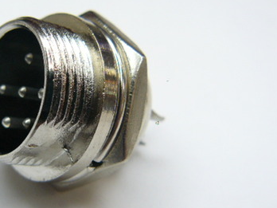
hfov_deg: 30.3
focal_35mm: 62
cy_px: 105
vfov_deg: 23.7
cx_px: 48
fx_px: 496
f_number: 3.2
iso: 100
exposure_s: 1/30
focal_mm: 6
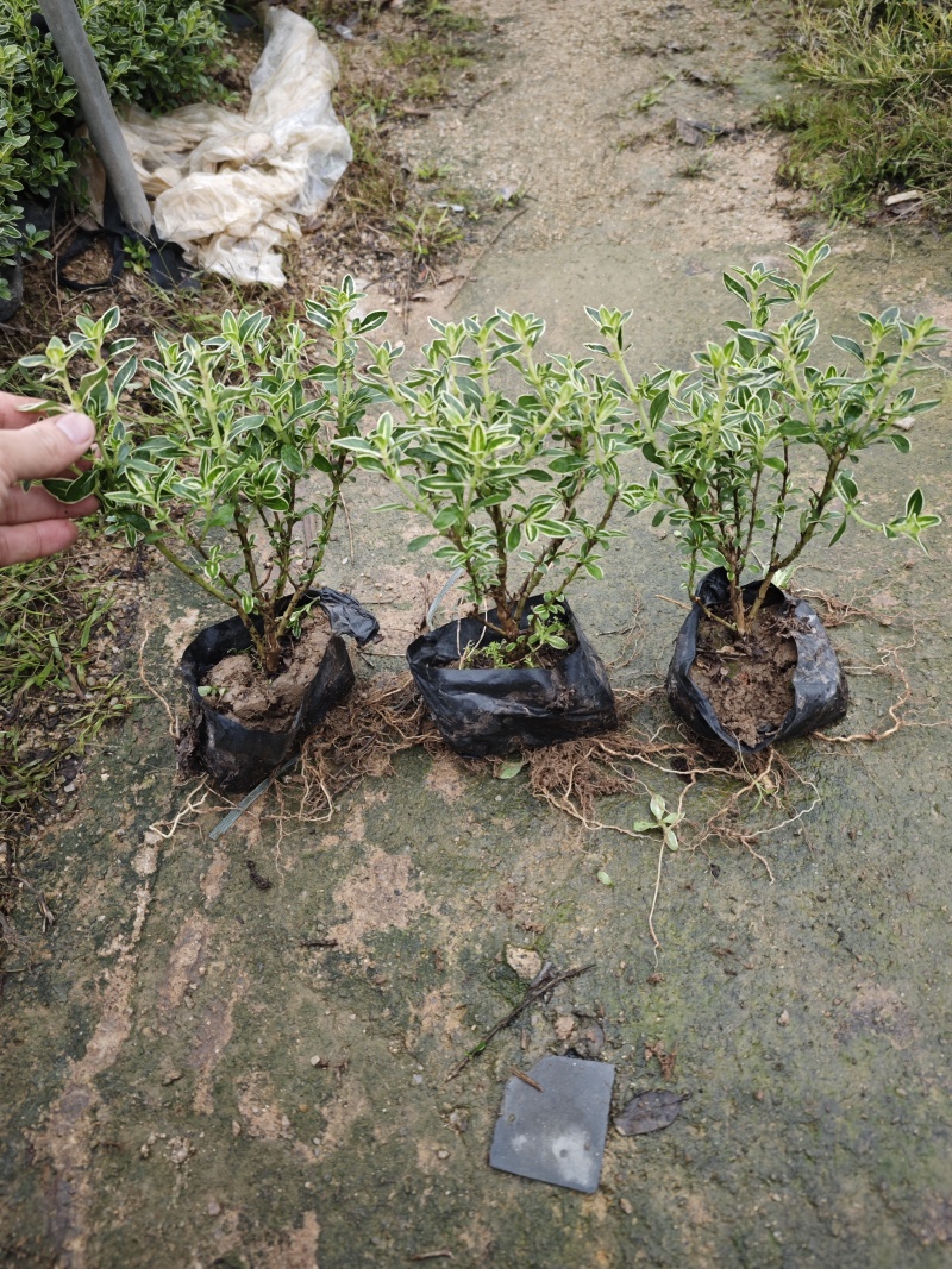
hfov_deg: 58.9
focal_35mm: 23
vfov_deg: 73.9
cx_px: 476
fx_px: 844
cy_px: 634
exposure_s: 1/100
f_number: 1.6
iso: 50
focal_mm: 6.55
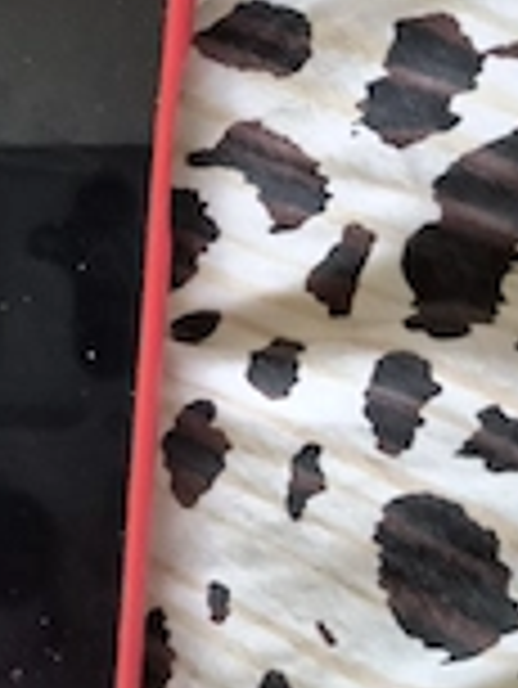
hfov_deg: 23.1
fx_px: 1195
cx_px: -36
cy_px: 229
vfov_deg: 31.9
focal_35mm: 60
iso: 1600
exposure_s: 1/20
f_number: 1.8
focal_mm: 5.4
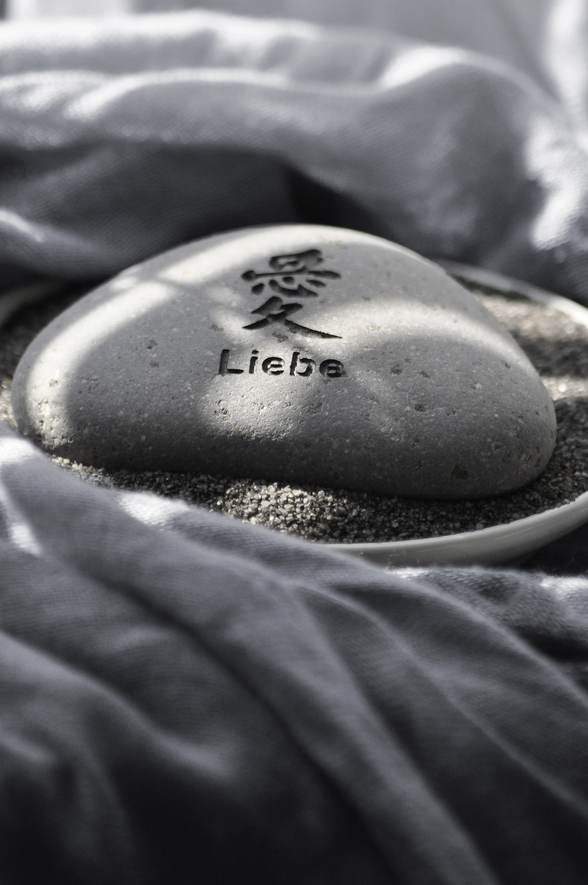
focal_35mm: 401
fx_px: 9841
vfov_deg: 5.1
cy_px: 332
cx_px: 294
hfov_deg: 3.4
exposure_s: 1/1000
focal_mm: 195
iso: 500
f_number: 4.8
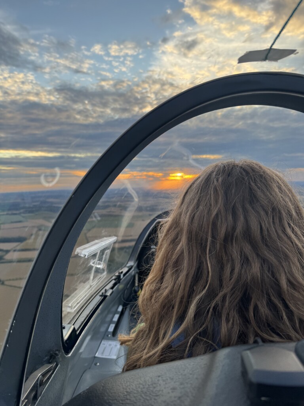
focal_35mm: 24
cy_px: 203
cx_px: 152
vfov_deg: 71.6
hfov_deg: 56.8
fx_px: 281
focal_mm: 6.76
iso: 64
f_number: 1.78
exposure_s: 1/260
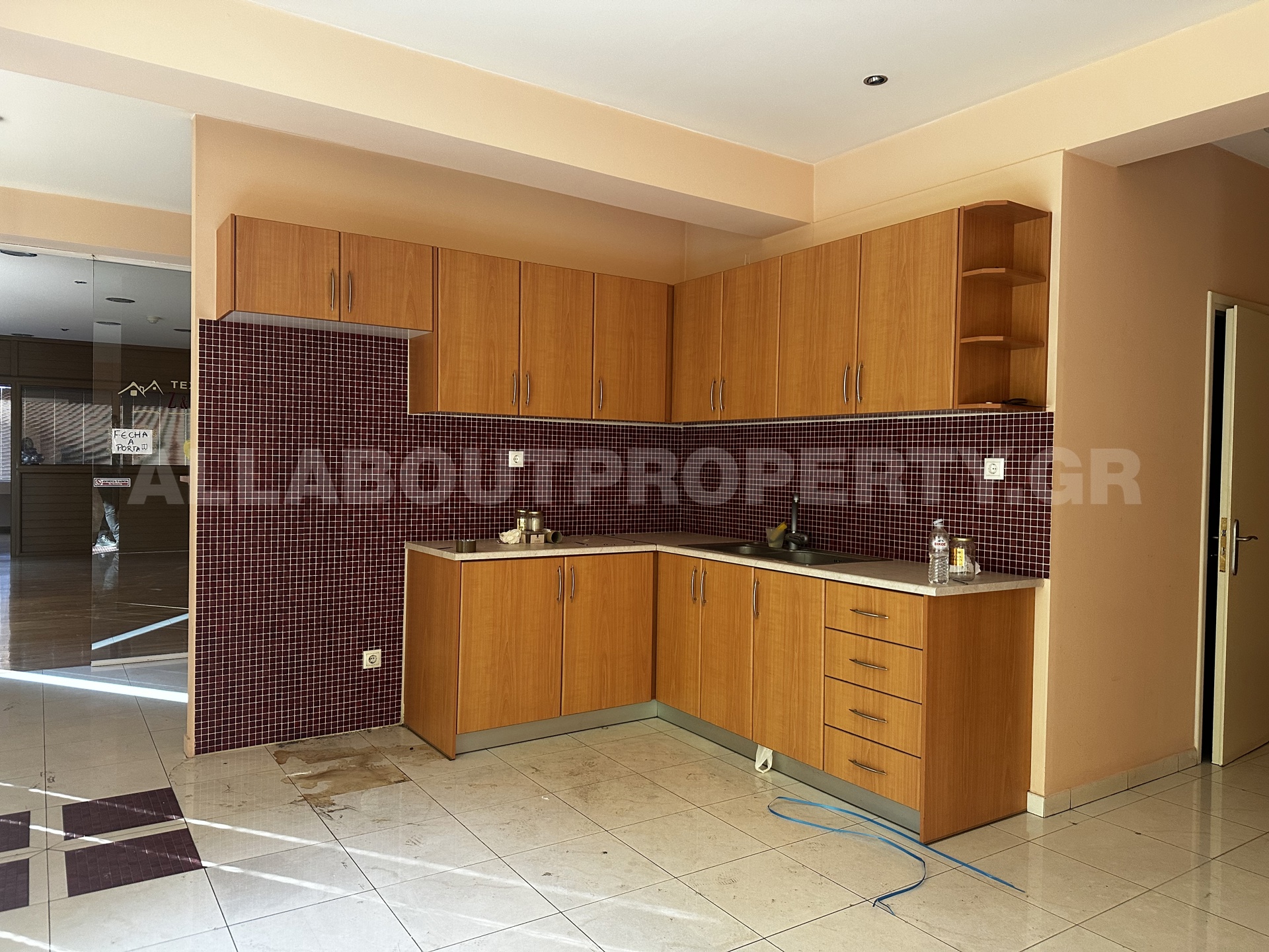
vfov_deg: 56.8
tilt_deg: -0.1
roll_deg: -0.9
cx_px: 634
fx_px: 880
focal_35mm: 24
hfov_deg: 71.6
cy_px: 476
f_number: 1.78
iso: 250
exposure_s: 1/110
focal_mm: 6.86
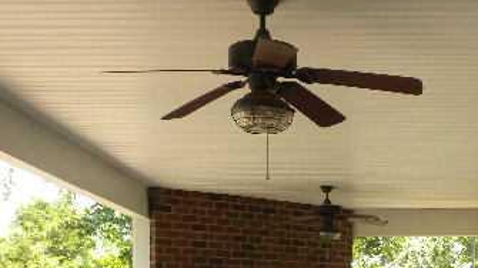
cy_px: 328
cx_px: 365
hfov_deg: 27.1
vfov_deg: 15.1
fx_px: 975
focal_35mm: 77
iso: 64
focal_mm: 6.6
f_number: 3.5
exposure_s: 1/56.4
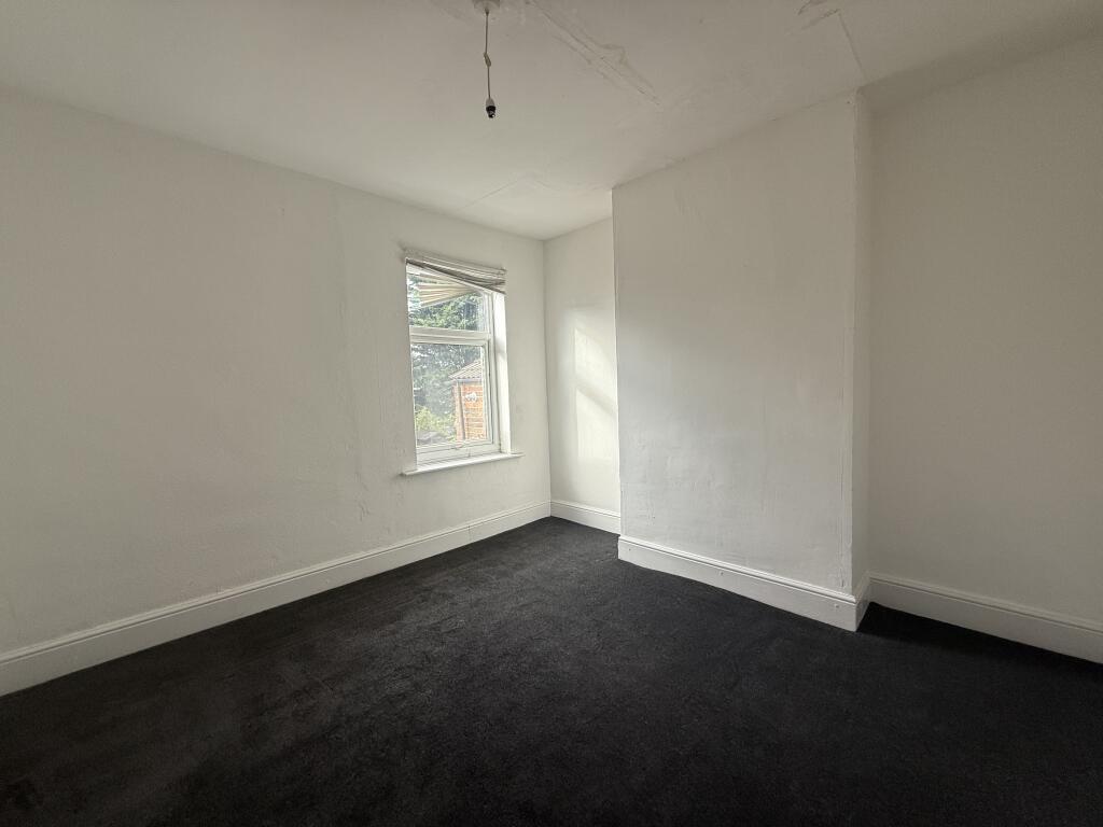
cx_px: 552
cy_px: 414
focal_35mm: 14
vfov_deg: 85.7
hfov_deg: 102.1
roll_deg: +1.6
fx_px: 446
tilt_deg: -2.1
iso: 50
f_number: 2.2
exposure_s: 1/99
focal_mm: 2.22
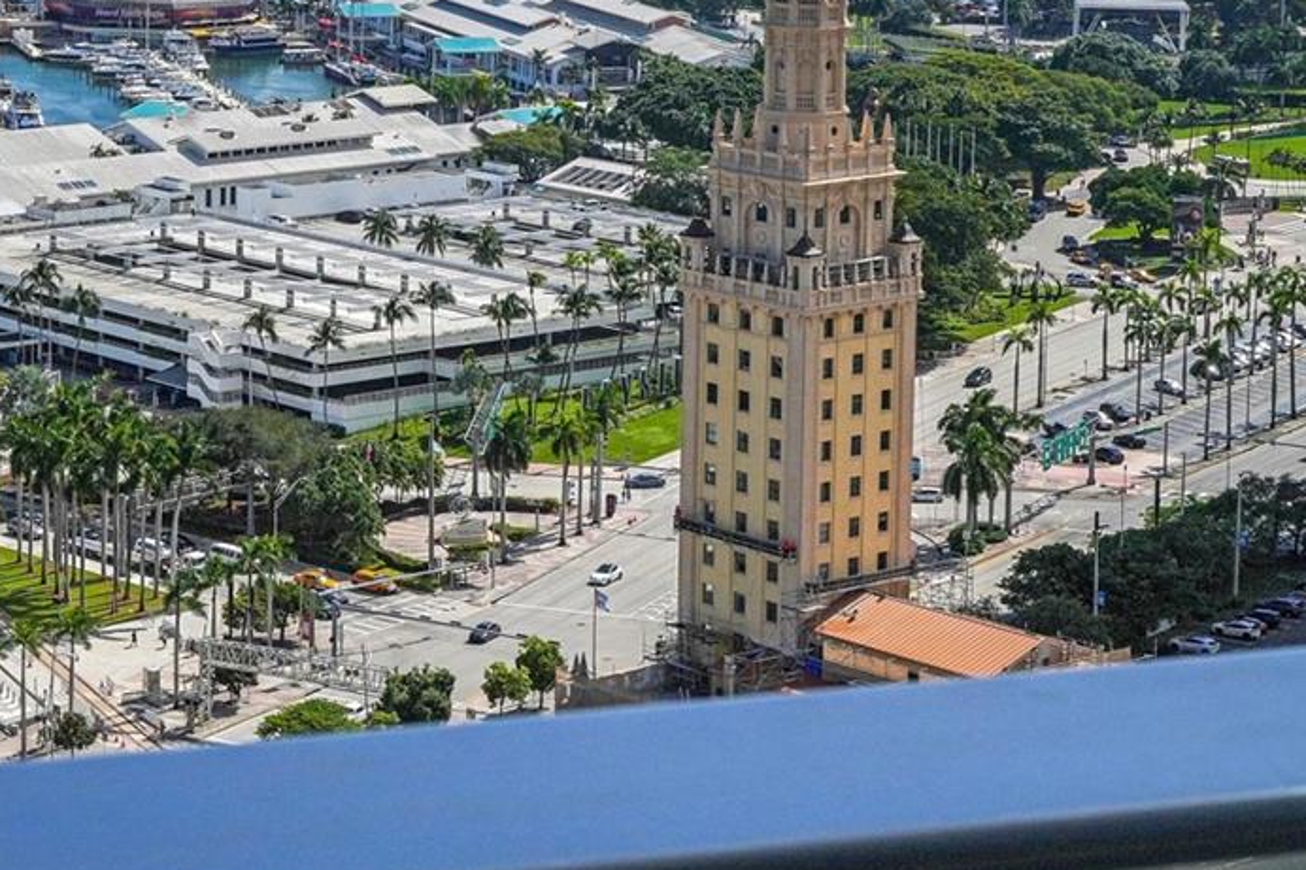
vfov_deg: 13.0
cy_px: -34
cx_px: -140
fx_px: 3772
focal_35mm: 104
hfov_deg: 18.9
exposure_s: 1/3200
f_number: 10
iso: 320
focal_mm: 45
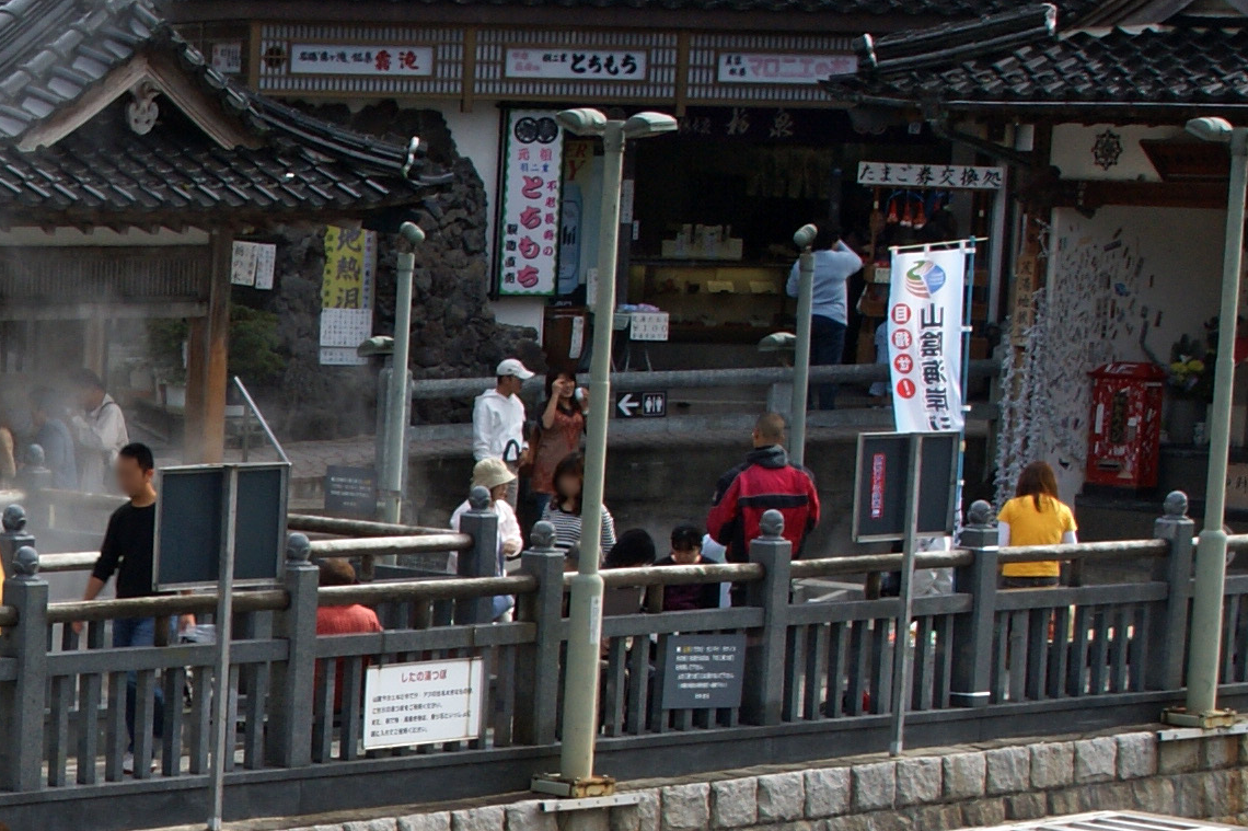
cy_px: 1111
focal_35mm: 145
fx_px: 5024
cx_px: -529
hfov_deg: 13.5
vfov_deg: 9.3
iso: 100
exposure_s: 1/50
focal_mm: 24
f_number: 9
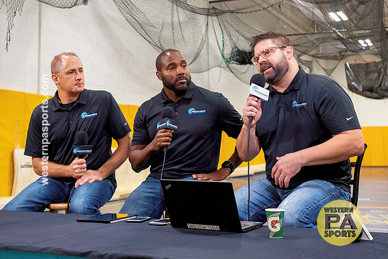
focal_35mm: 35
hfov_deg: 54.4
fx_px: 377
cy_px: 130
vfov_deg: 37.9
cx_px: 194
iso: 2800
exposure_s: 1/200
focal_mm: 35
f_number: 4.5
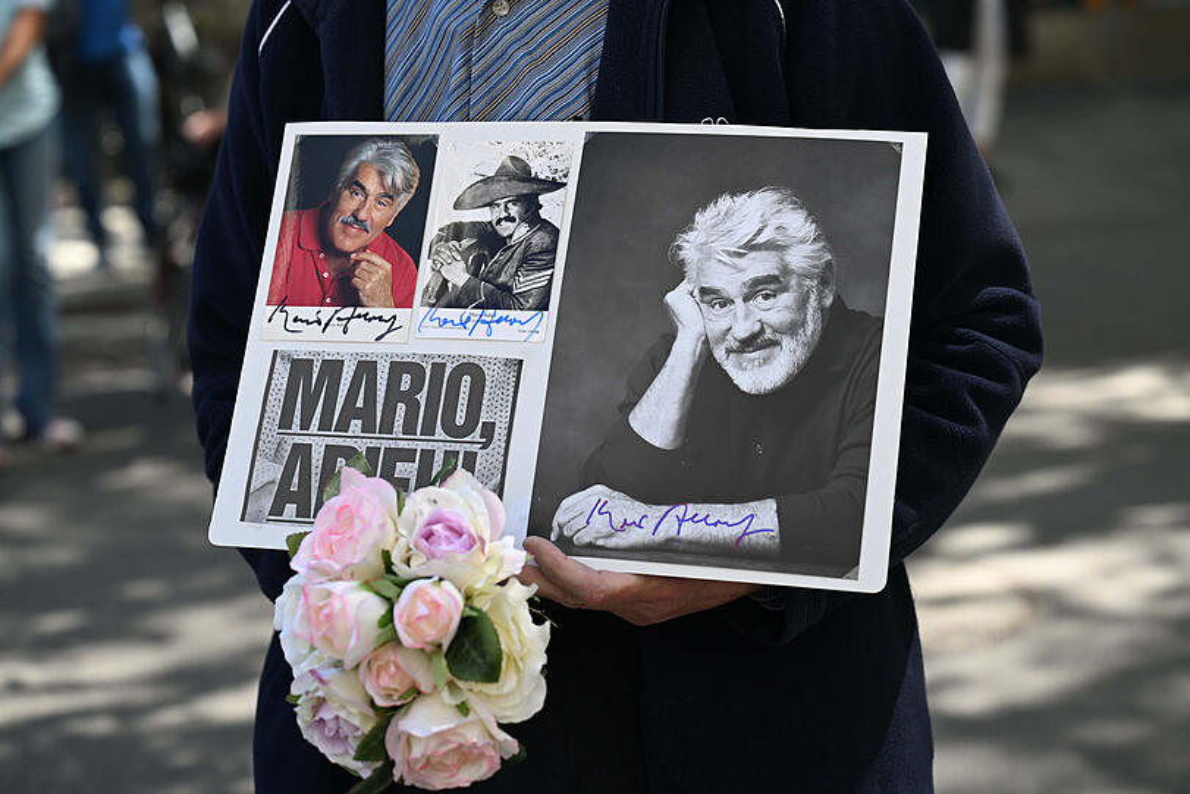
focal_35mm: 70
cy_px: 397
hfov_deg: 28.8
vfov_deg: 19.5
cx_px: 595
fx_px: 2314
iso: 250
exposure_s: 1/640
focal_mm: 70
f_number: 4
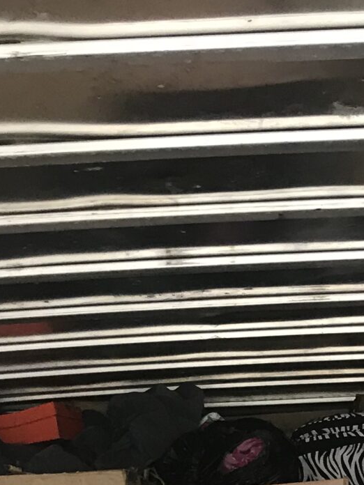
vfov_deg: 17.0
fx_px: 1444
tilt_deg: -3.2
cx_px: 321
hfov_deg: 14.2
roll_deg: +3.5
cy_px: 764
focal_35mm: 103
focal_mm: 3.99
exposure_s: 1/30
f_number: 1.8
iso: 32
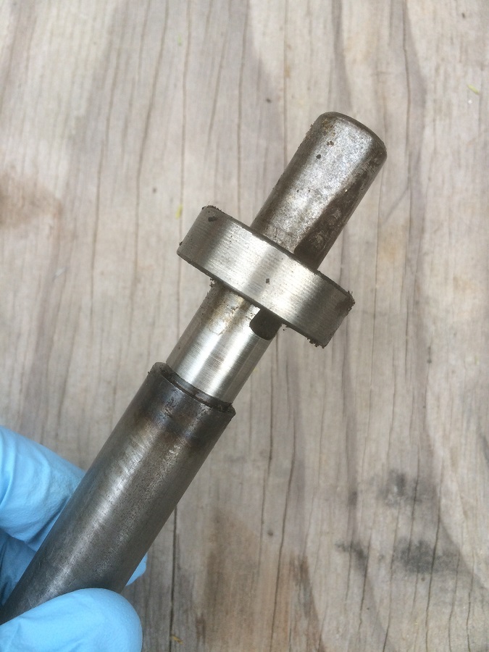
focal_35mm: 29
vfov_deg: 61.7
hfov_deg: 48.2
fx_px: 546
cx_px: 244
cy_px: 326
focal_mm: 4.15
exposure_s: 1/912
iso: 32
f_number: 2.2
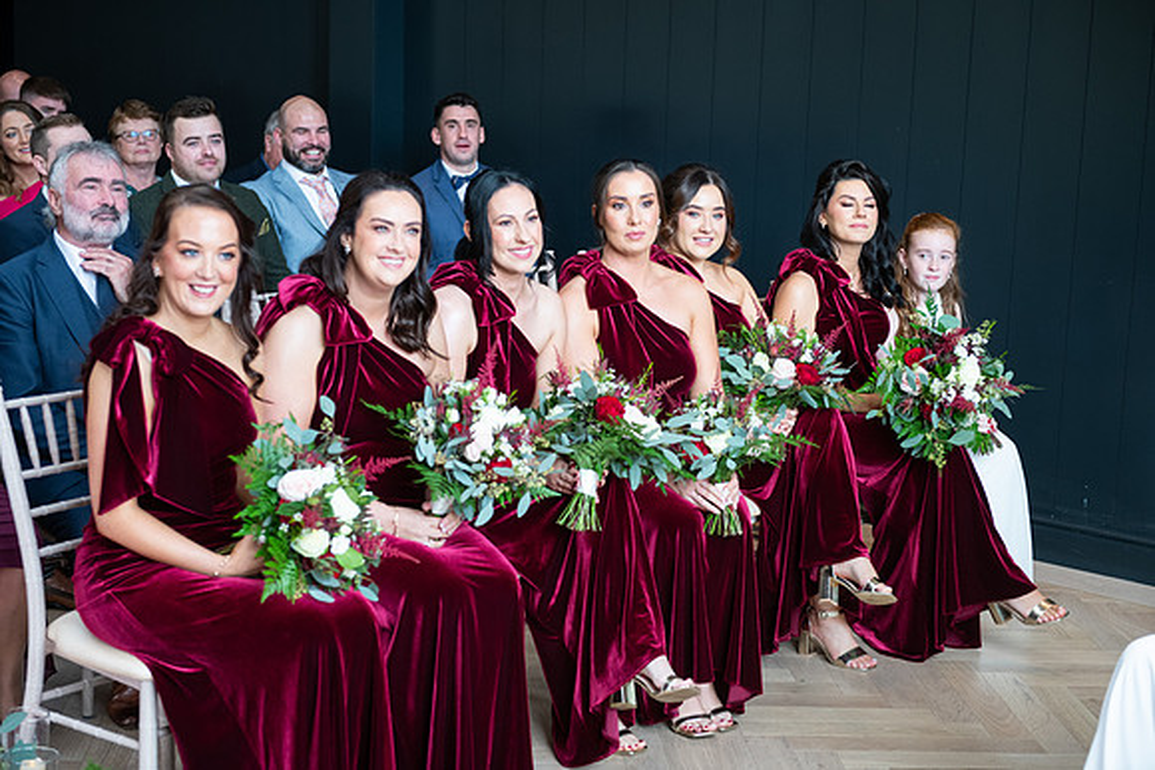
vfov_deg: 21.9
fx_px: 1990
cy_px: 385
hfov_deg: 32.4
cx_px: 578
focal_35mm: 62
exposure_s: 1/160
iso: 640
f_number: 3.5
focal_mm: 62
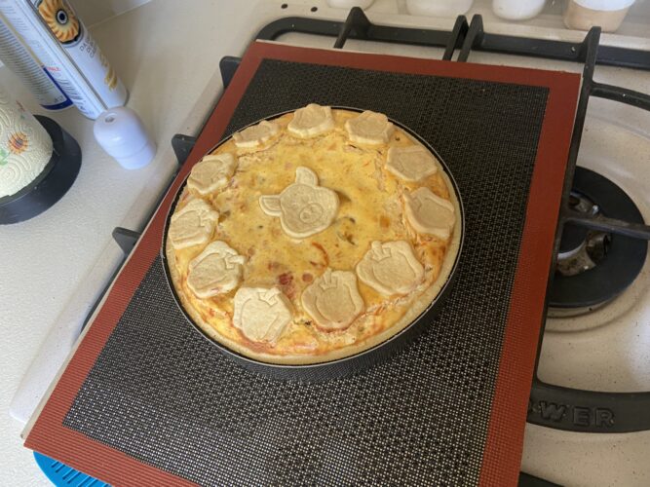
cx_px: 325
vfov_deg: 53.0
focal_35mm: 26
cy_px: 244
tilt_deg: -59.6
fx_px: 488
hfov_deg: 67.3
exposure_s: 1/60
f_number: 1.8
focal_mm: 4.25
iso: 200
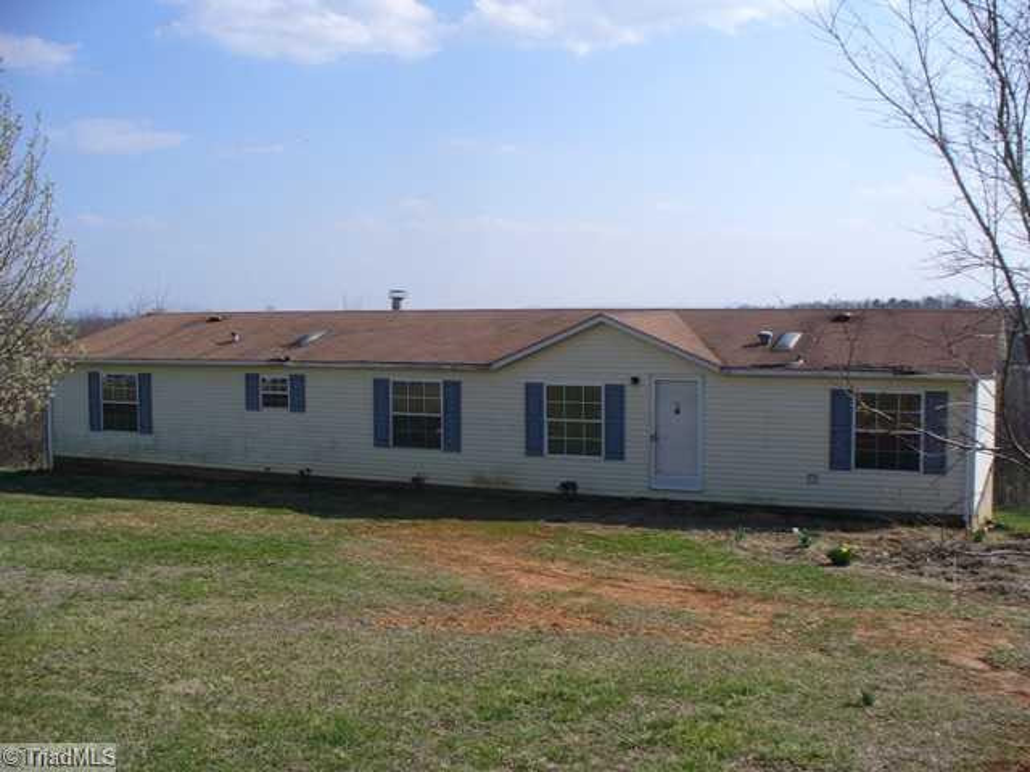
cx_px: 515
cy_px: 386
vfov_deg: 38.7
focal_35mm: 37
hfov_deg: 50.1
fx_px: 1101
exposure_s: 1/400
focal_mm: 6.1
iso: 80
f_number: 5.6
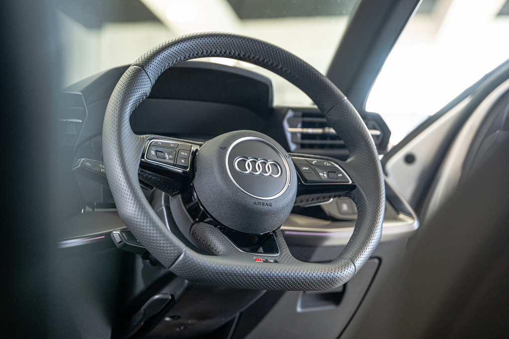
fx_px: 877
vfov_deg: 21.9
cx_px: 254
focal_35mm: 62
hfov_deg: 32.4
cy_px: 170
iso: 1600
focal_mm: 62
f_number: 2.8
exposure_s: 1/125
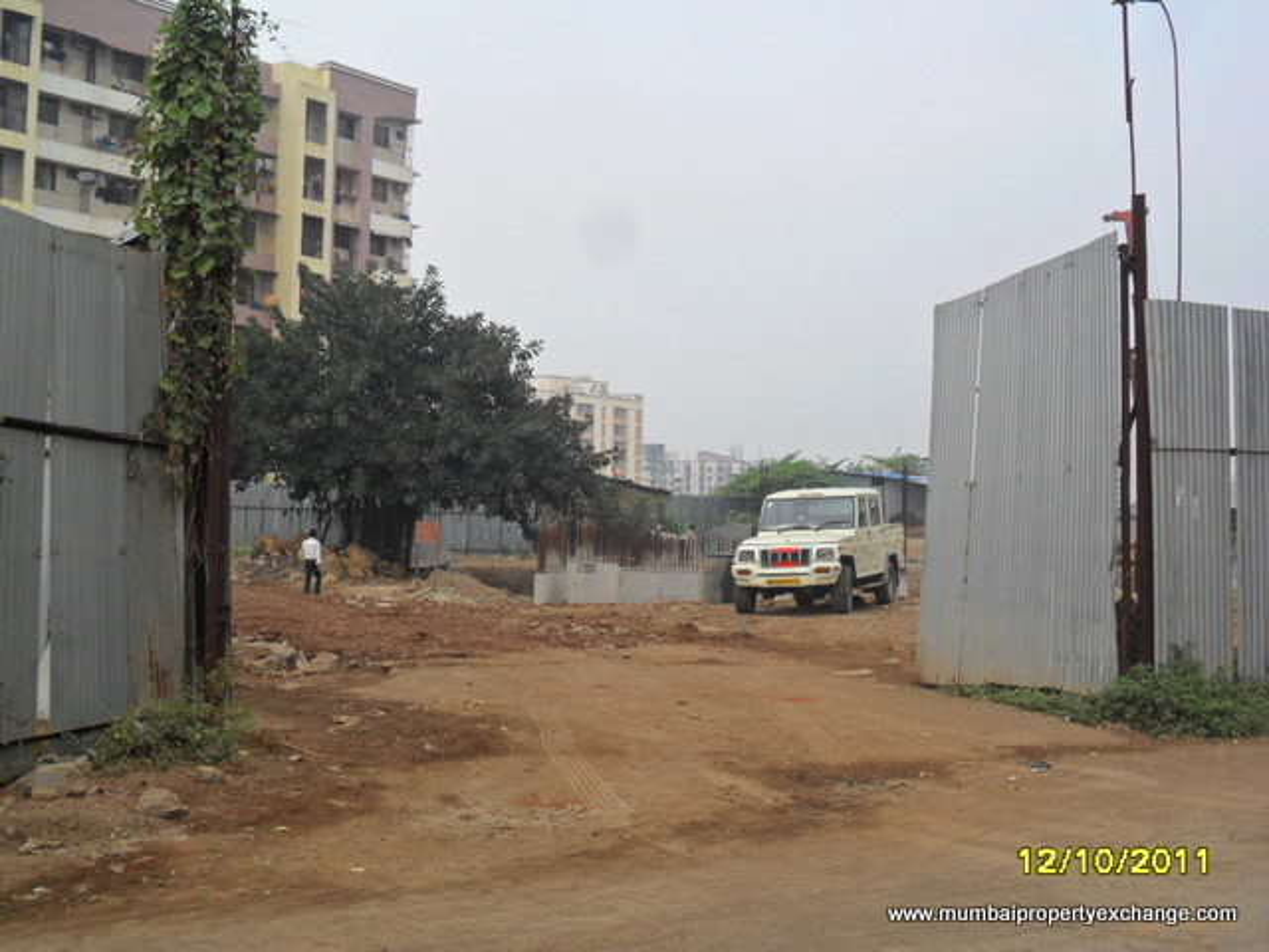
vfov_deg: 32.9
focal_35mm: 44
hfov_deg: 42.9
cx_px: 634
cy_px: 476
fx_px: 1613
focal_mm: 7.8
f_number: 4.5
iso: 100
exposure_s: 1/500
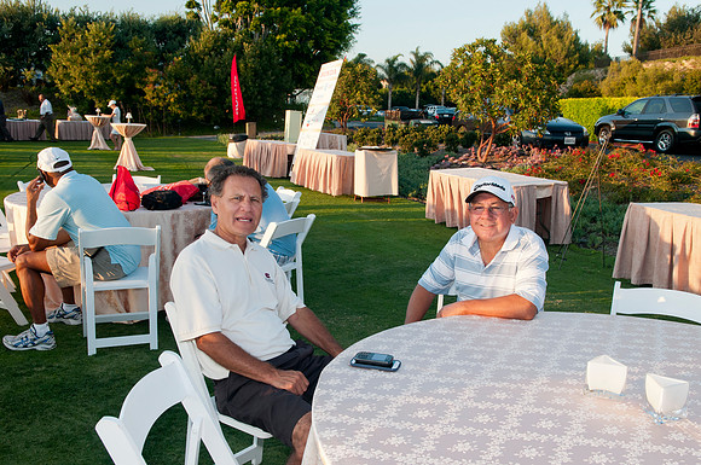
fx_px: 671
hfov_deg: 55.2
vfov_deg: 38.3
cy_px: 232
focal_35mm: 34
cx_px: 350
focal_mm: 23
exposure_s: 1/50
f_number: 7.1
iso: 200
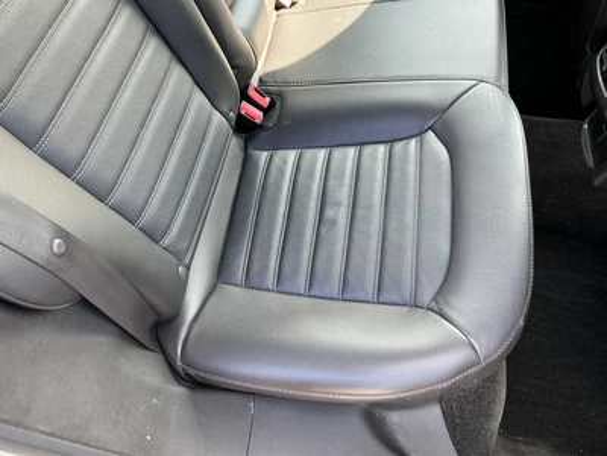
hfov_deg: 63.4
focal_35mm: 28
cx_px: 304
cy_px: 228
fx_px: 491
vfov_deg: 49.7
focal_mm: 3
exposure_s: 1/88
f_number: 1.8
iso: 64
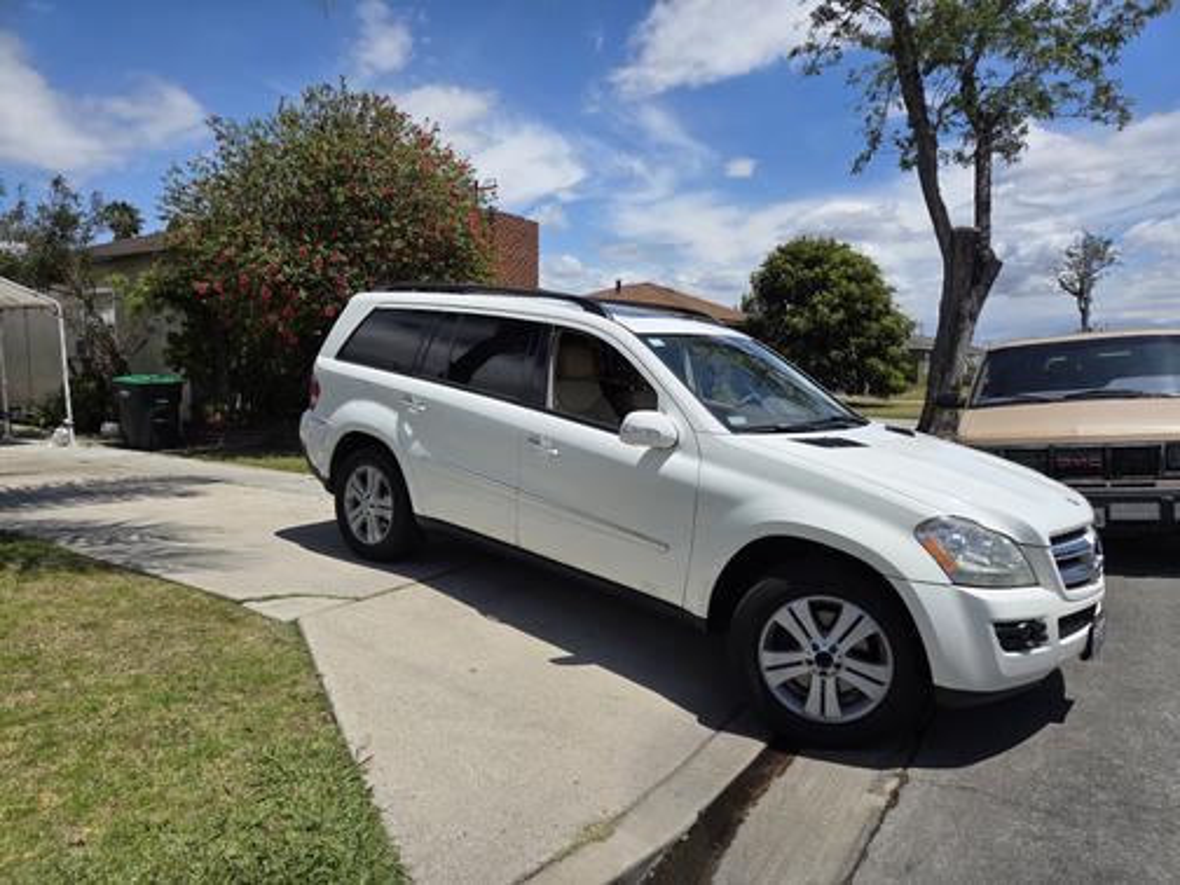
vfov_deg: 58.9
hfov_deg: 73.9
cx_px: 590
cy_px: 442
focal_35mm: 23
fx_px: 784
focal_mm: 5.4
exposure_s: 1/7891
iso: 80
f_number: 1.8
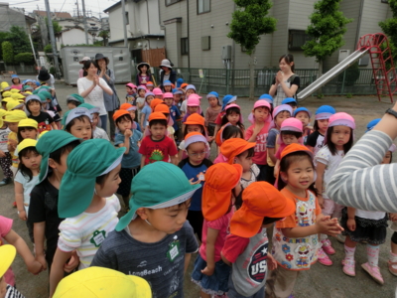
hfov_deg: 71.6
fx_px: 275
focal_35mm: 24
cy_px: 149
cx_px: 198
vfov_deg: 56.8
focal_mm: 4.24
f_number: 7.9
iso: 80
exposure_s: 1/200
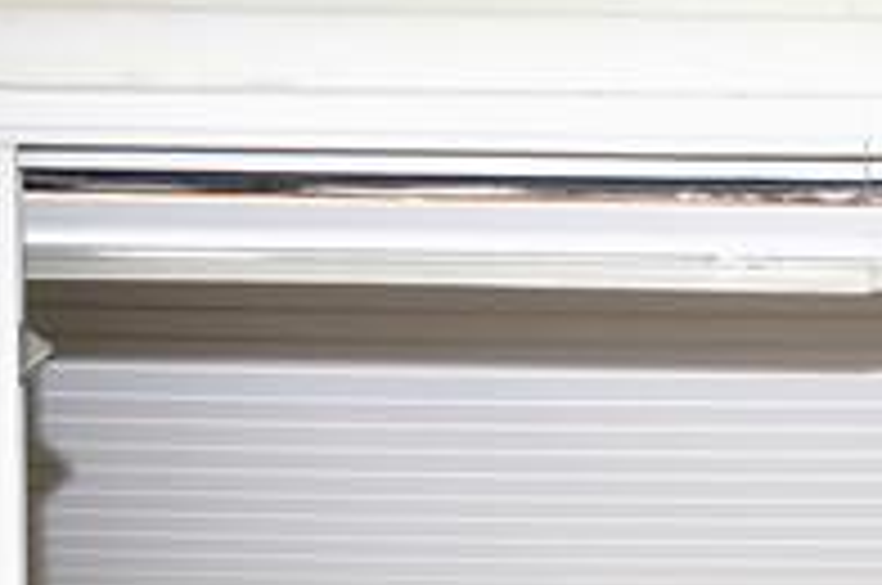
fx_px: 2177
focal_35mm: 89
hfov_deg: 21.7
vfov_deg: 12.0
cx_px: 963
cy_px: 1456
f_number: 10
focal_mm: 17
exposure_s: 1/200
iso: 640
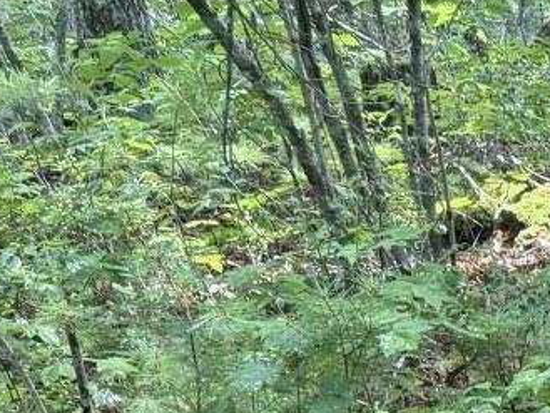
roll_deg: +2.2
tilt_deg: -25.0
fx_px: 2225
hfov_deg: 11.2
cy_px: 901
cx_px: 1419
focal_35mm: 140
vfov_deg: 9.7
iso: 100
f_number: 1.78
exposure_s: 1/121
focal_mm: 6.76
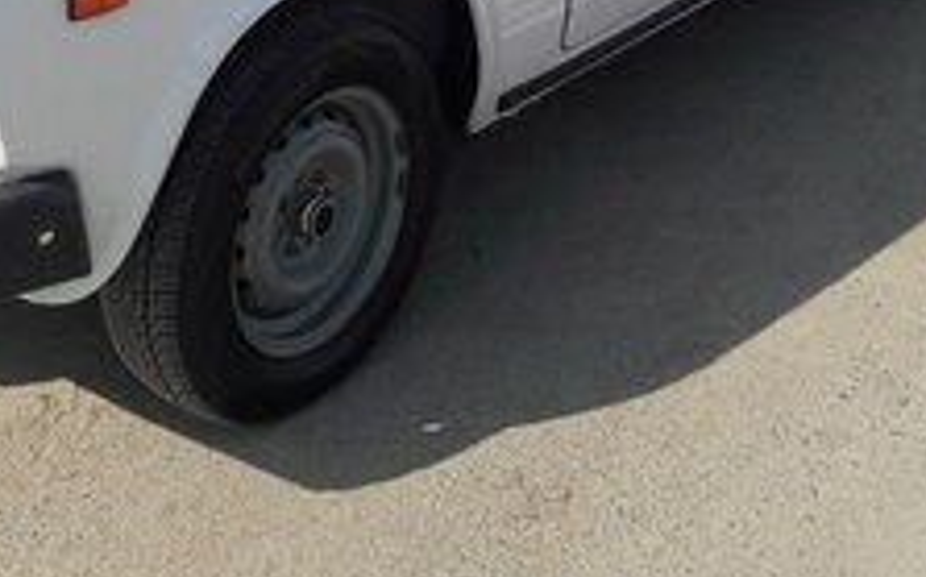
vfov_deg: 17.2
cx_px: 469
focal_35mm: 66
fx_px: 1664
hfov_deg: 31.1
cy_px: -357
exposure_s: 1/1736
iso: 40
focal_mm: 3.7
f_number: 1.9
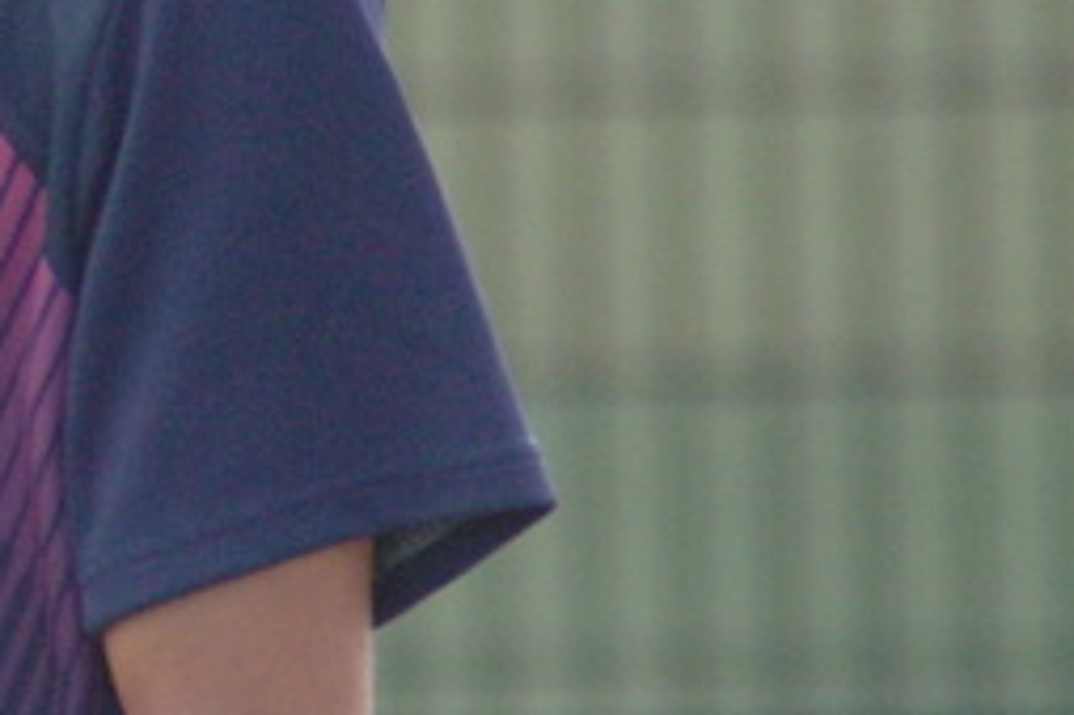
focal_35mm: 1774
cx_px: -803
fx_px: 52888
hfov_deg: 1.2
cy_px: -78
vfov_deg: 0.8
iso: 800
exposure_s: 1/500
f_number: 5.6
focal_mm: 300
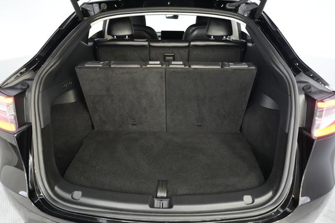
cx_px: 168
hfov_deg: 73.8
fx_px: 223
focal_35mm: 24
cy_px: 112
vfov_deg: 53.1
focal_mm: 24
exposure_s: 1/160
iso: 8000
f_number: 2.8
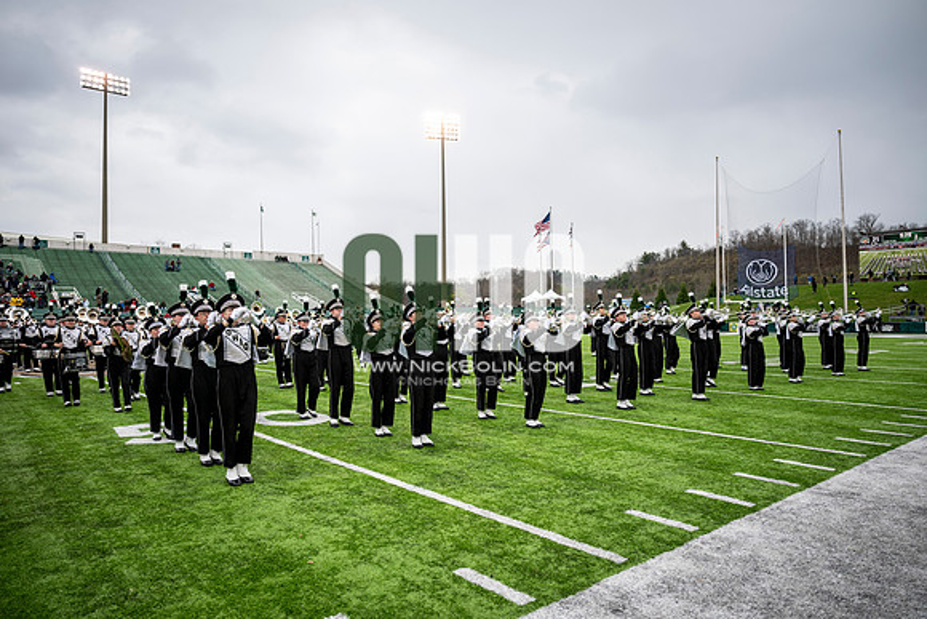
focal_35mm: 24
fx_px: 618
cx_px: 464
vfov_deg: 53.2
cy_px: 310
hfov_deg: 73.7
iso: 100
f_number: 2.8
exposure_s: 1/500
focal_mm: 24
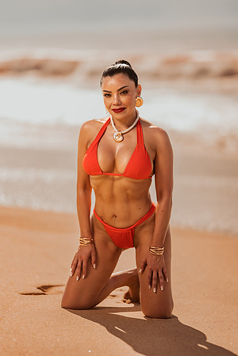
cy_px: 178
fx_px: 1339
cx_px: 119
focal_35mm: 135
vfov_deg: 15.2
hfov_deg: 10.2
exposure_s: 1/5000
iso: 50
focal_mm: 135
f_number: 1.8
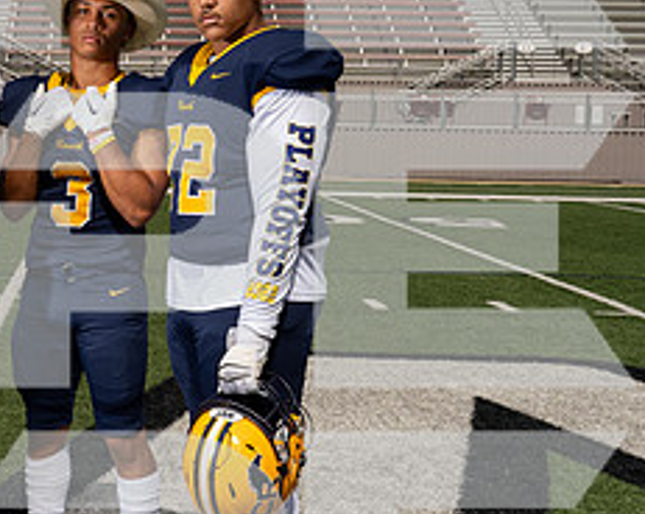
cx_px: -75
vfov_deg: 18.0
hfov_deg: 21.3
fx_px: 1620
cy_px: 242
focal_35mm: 85
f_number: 11
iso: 100
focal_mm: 36
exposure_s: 1/250
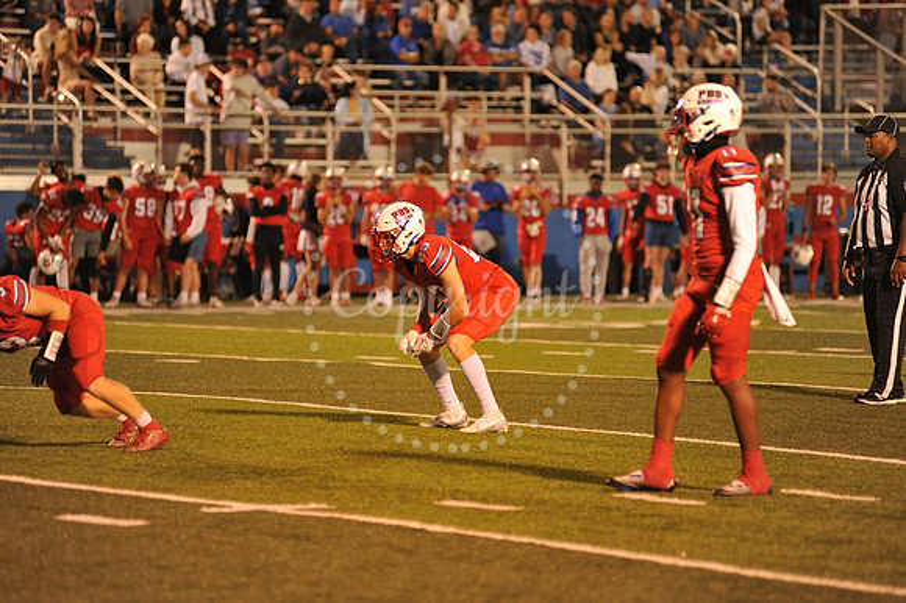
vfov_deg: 6.9
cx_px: 453
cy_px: 302
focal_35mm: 200
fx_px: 5030
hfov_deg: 10.3
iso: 2000
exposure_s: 1/200
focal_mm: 200
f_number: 3.2
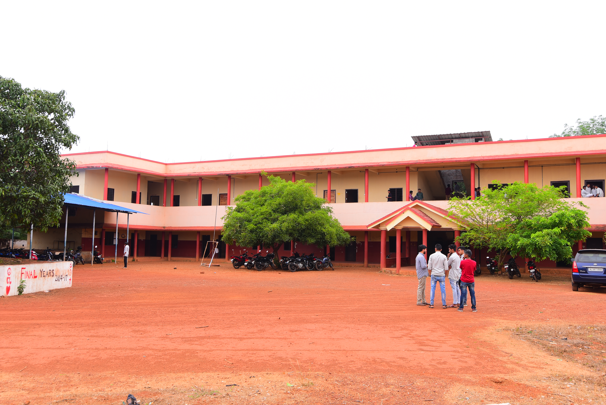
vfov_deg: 42.4
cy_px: 204
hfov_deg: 60.1
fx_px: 522
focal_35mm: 31
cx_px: 333
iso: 100
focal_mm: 28
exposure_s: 1/100
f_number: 6.3
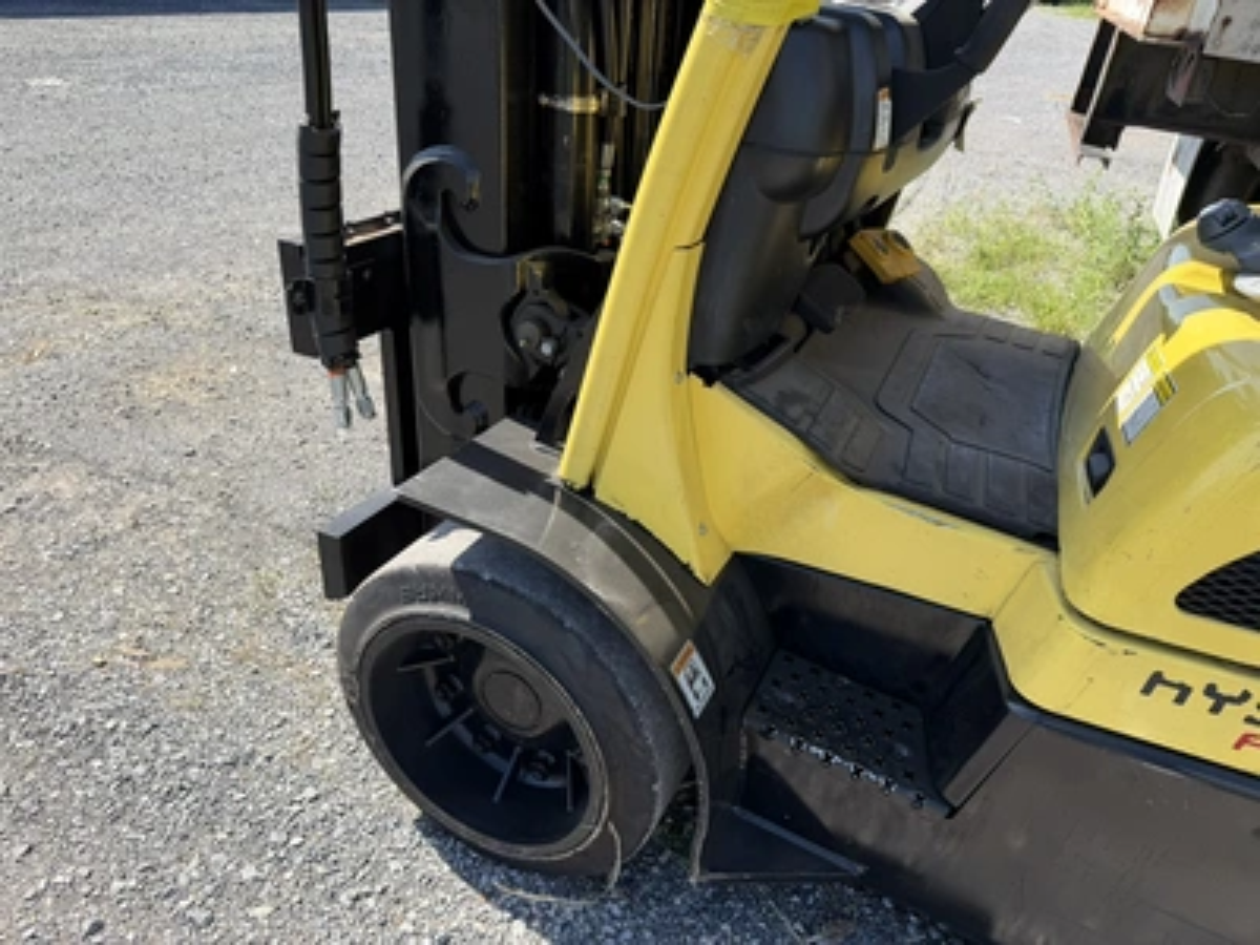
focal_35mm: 24
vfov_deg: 56.8
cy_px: 472
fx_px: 874
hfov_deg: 71.6
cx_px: 630
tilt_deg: -30.2
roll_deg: -3.1
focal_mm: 6.76
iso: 80
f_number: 1.78
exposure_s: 1/1855
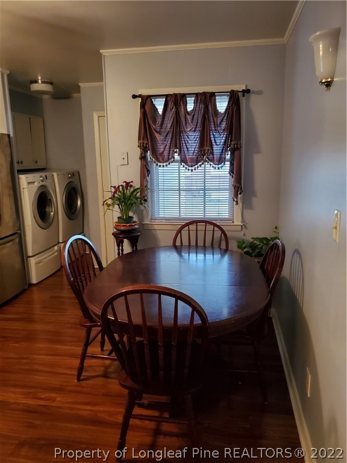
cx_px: 174
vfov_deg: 67.3
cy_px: 232
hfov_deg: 53.1
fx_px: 348
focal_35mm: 26
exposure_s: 1/39
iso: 200
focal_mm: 4.3
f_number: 1.5
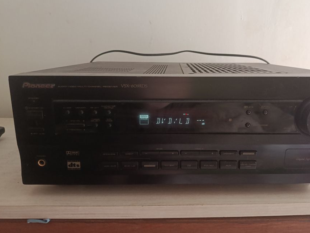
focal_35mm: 28
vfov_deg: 49.7
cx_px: 179
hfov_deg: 63.1
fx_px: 251
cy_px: 104
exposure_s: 1/25
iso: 1250
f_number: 1.7
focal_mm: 5.24
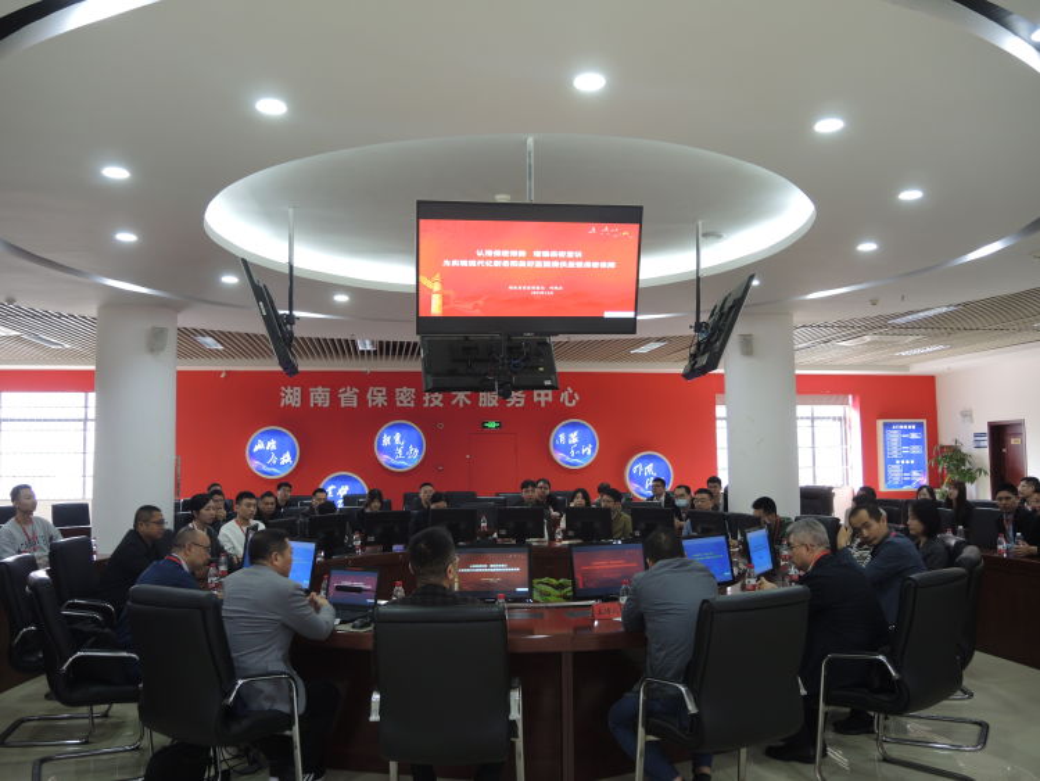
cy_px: 390
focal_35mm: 28
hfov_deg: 63.4
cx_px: 520
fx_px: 841
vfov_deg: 49.8
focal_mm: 6
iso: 180
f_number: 2
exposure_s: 1/30
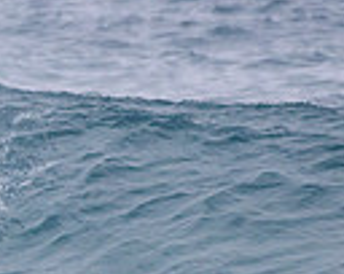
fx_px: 26502
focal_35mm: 2607
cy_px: 147
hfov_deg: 0.7
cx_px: -227
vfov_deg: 0.6
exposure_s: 1/2000
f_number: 5.6
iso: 1100
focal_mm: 500
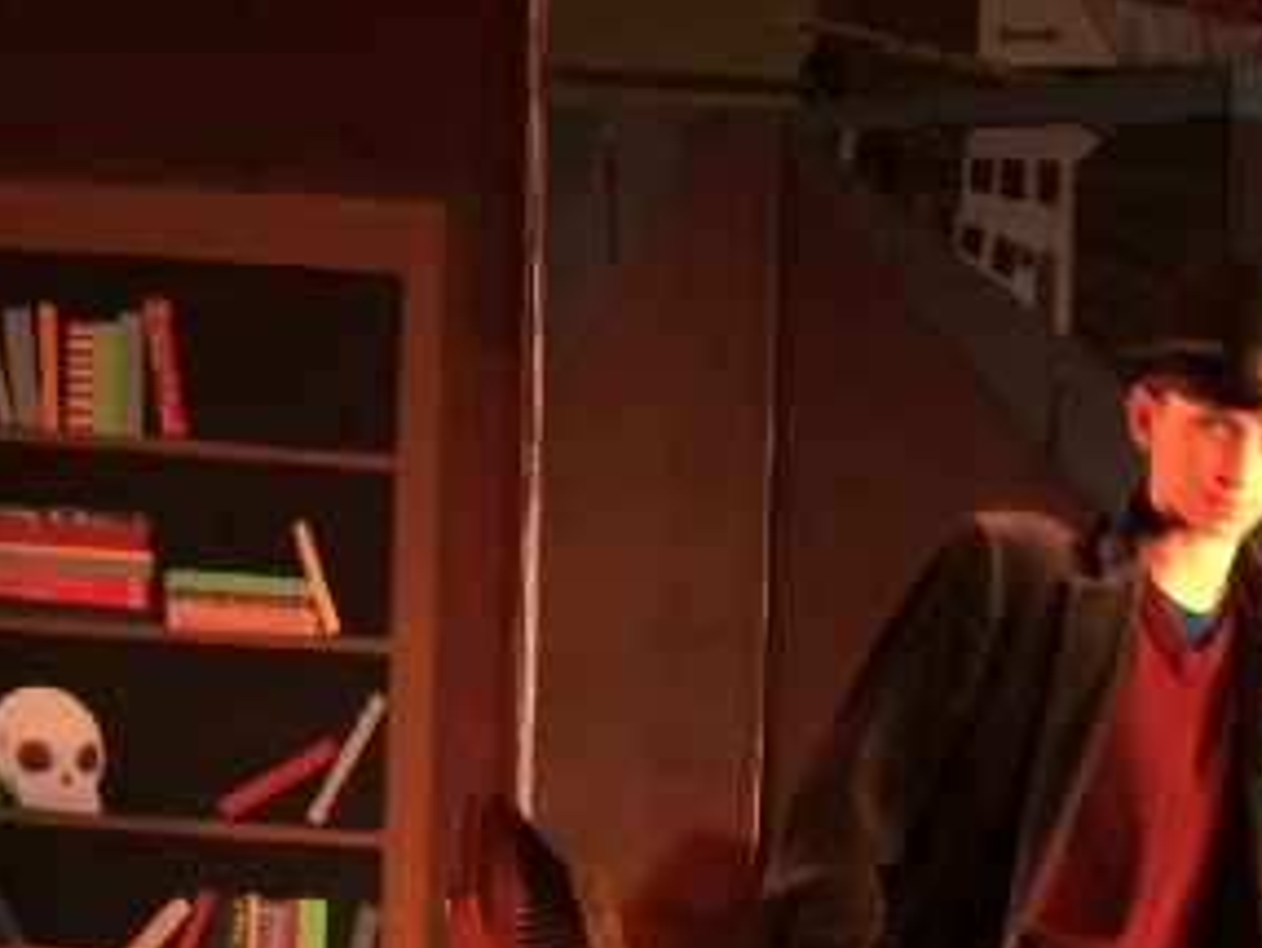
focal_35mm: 81
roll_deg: -2.4
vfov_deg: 17.7
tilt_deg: -6.4
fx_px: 2956
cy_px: 1023
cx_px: 1469
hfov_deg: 22.4
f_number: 2.2
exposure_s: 1/30
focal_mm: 4.15
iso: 160
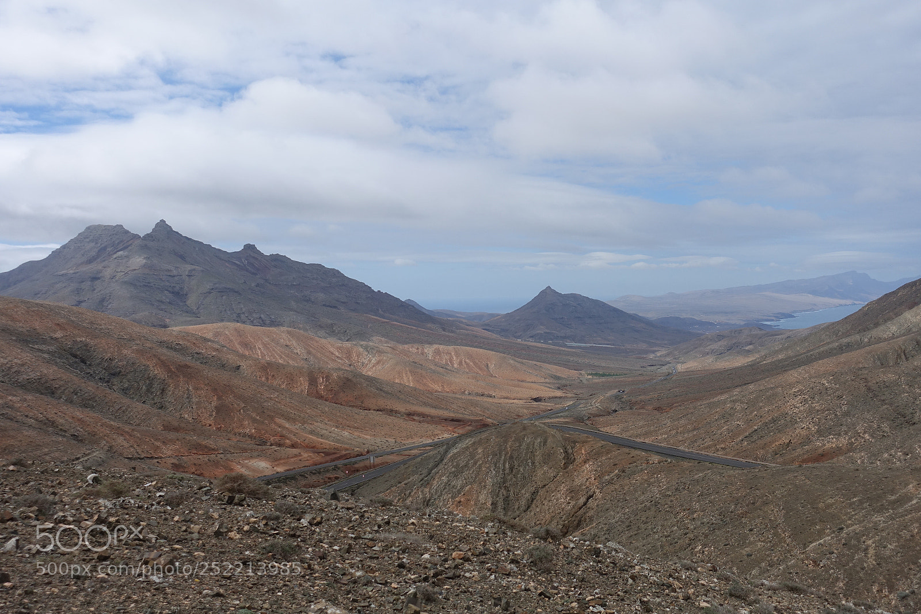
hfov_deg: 55.8
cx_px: 460
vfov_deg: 38.9
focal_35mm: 34
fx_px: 870
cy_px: 307
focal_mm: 12.48
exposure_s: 1/320
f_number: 3.2
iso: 125
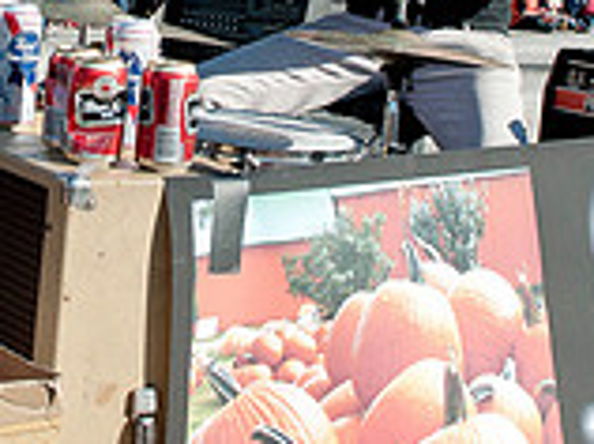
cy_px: -198
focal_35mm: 201
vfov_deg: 7.3
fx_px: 3444
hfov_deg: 9.8
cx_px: 98
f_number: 5
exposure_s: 1/1250
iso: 250
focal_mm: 38
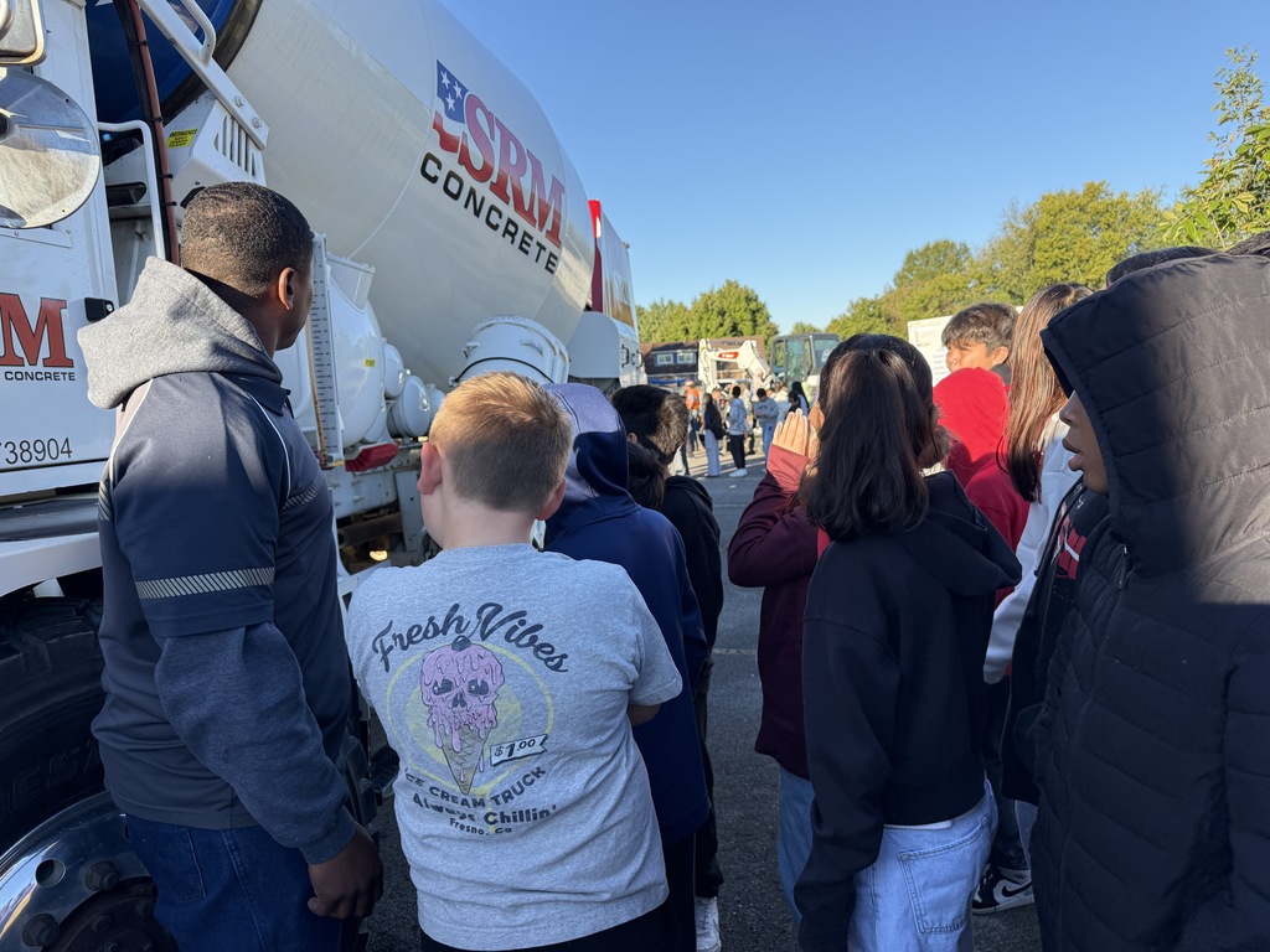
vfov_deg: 56.8
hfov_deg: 71.6
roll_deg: +3.9
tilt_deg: -6.8
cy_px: 476
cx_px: 635
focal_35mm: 24
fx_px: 881
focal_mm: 6.76
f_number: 1.78
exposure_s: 1/1230
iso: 100
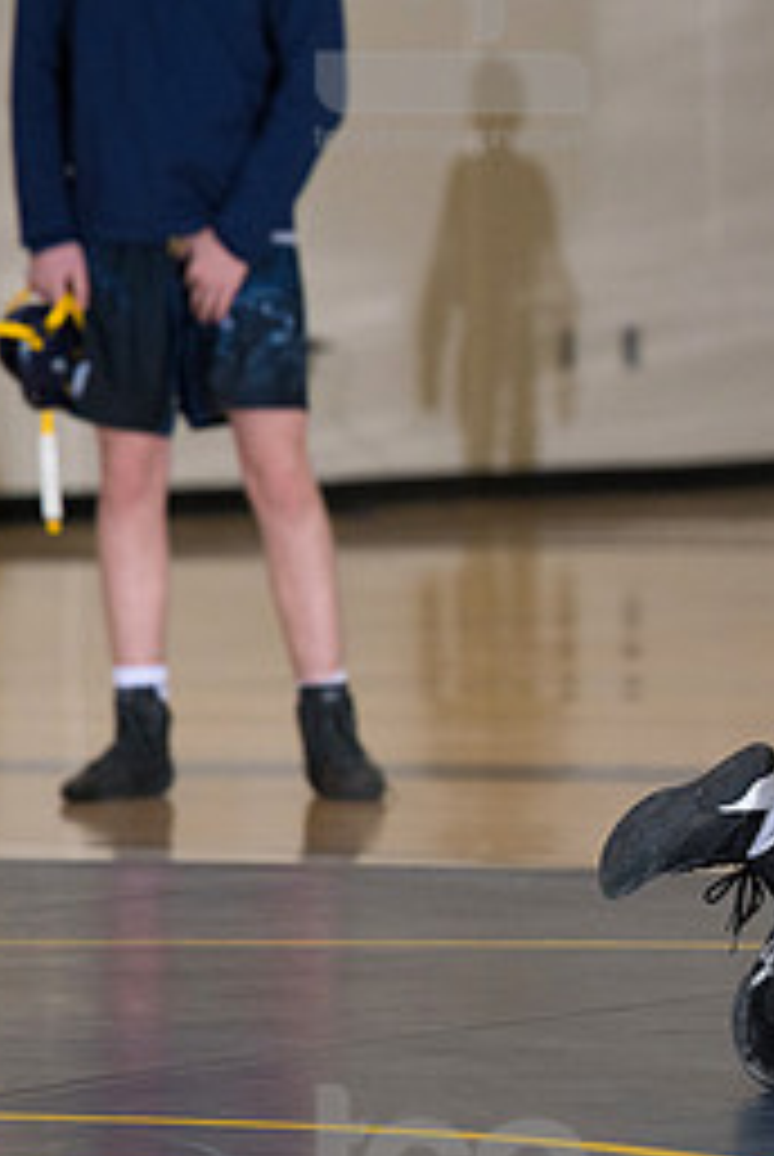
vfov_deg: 4.6
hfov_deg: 3.0
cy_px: 614
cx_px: 1094
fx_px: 14505
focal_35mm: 451
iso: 1250
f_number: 5.6
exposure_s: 1/250
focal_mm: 200
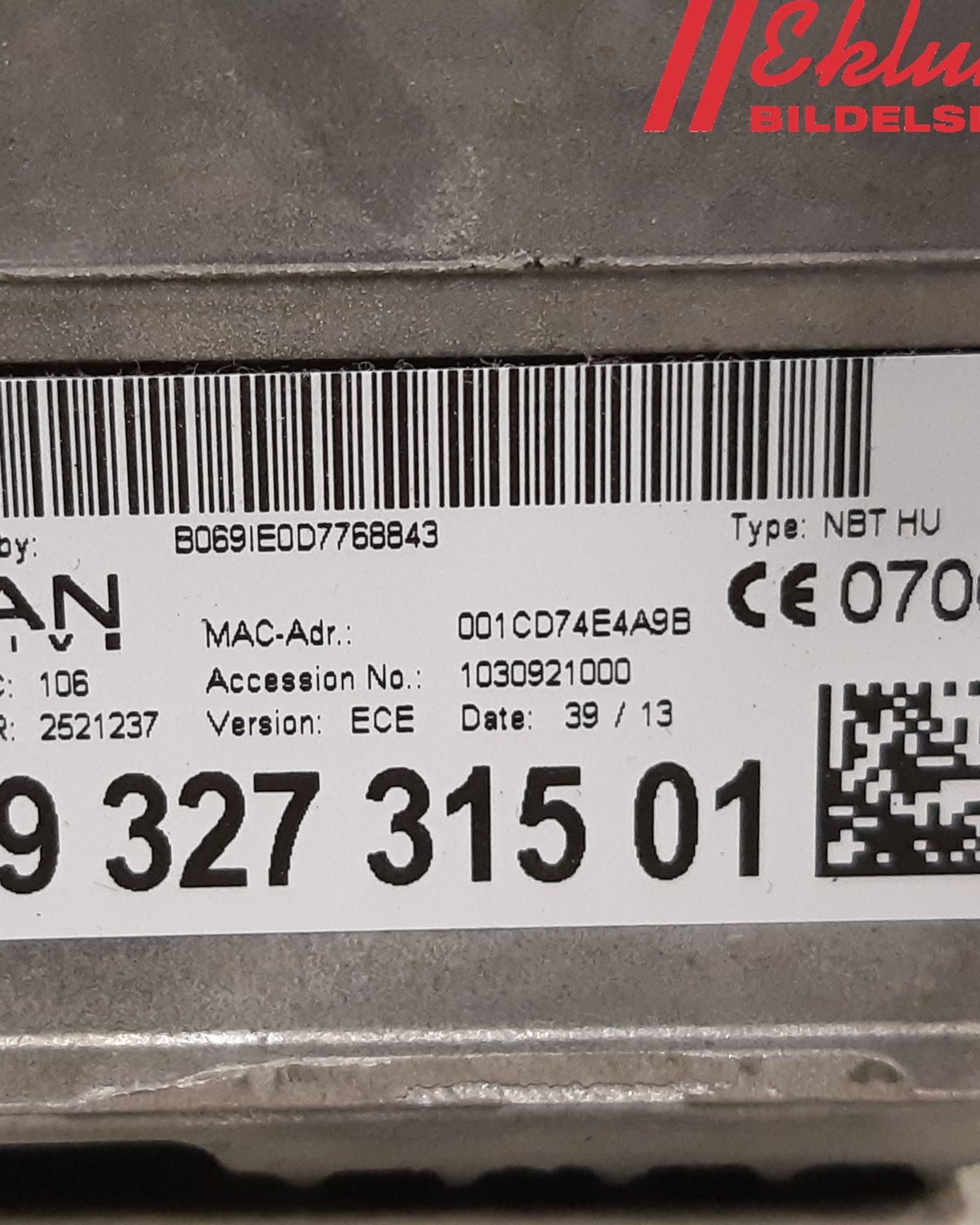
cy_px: 611
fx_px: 1233
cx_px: 314
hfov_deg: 42.7
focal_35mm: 34
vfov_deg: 52.8
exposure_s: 1/50
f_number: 1.7
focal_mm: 3.93
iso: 250
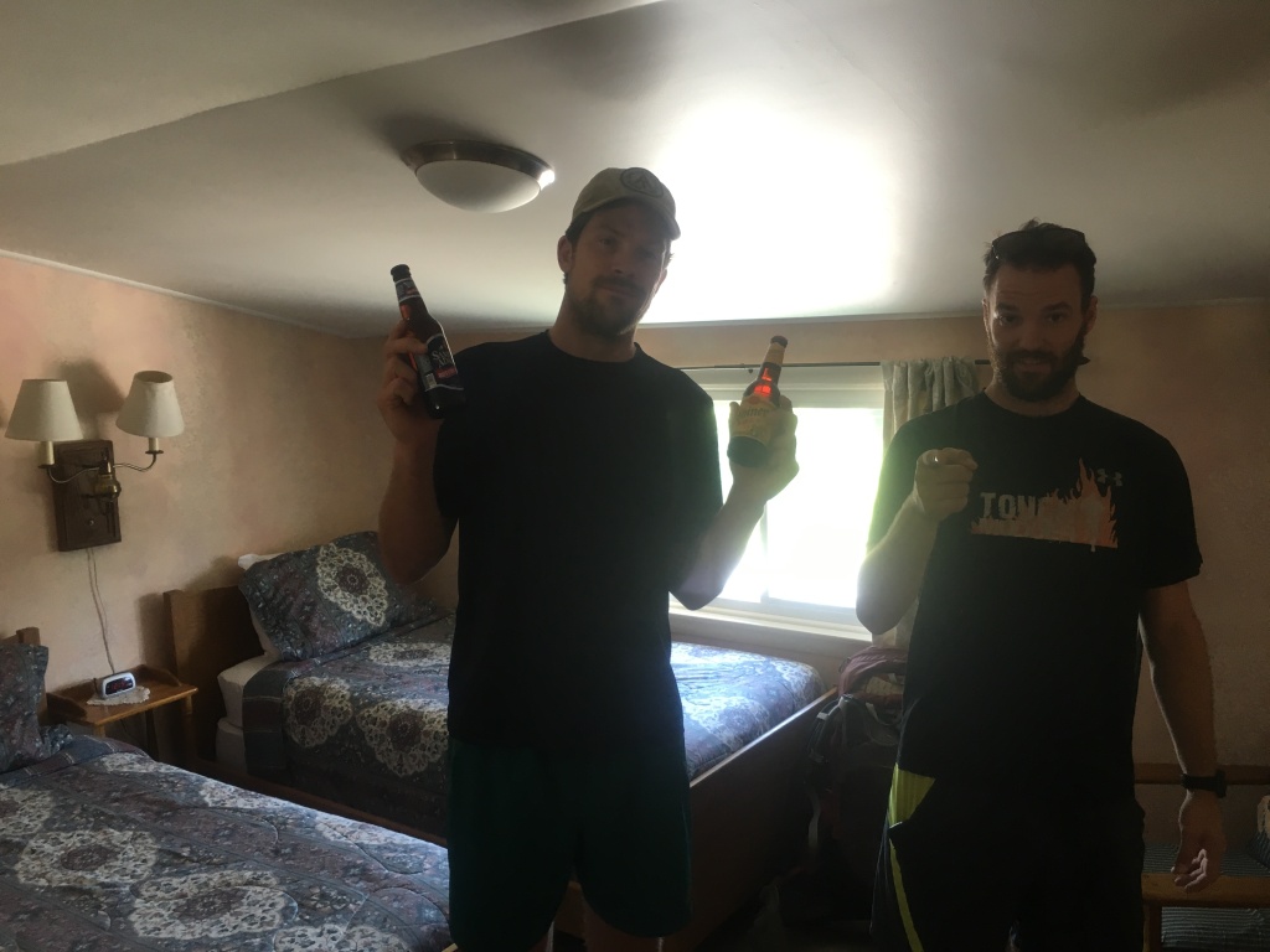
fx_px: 1064
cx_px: 635
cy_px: 476
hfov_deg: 61.7
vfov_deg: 48.2
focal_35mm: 29
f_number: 2.2
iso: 64
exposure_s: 1/30
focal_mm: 4.15
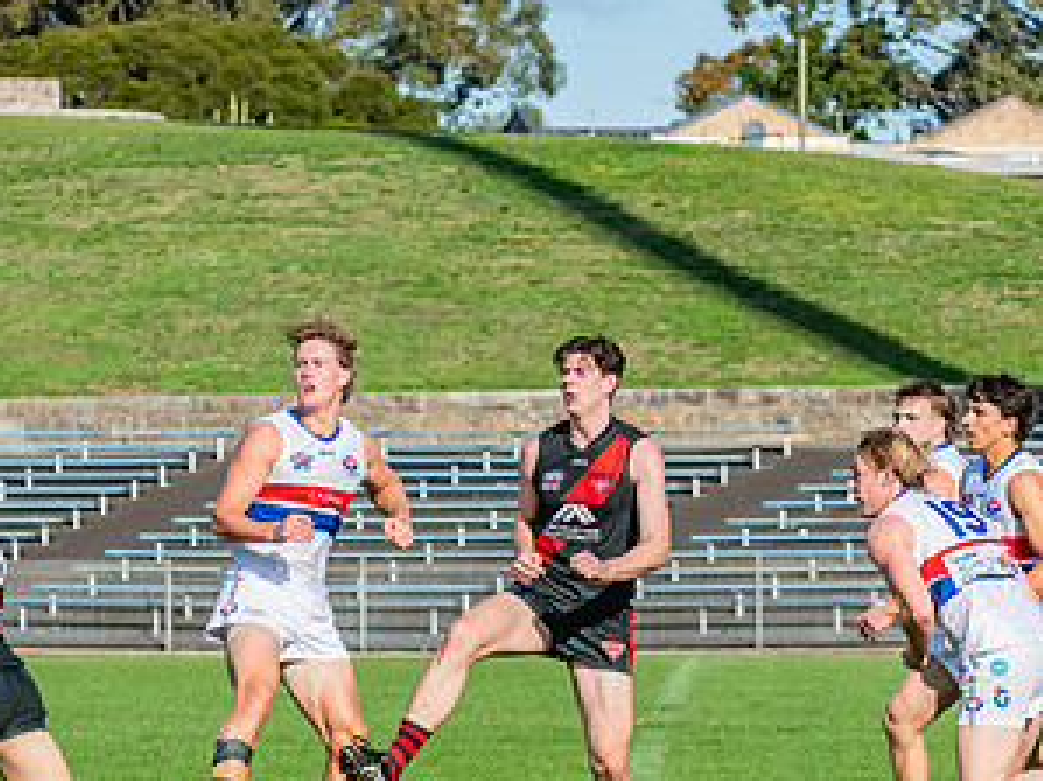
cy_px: 506
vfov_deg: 4.4
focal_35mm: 337
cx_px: 337
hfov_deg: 5.9
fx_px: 10146
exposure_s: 1/1600
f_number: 10
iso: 800
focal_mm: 170
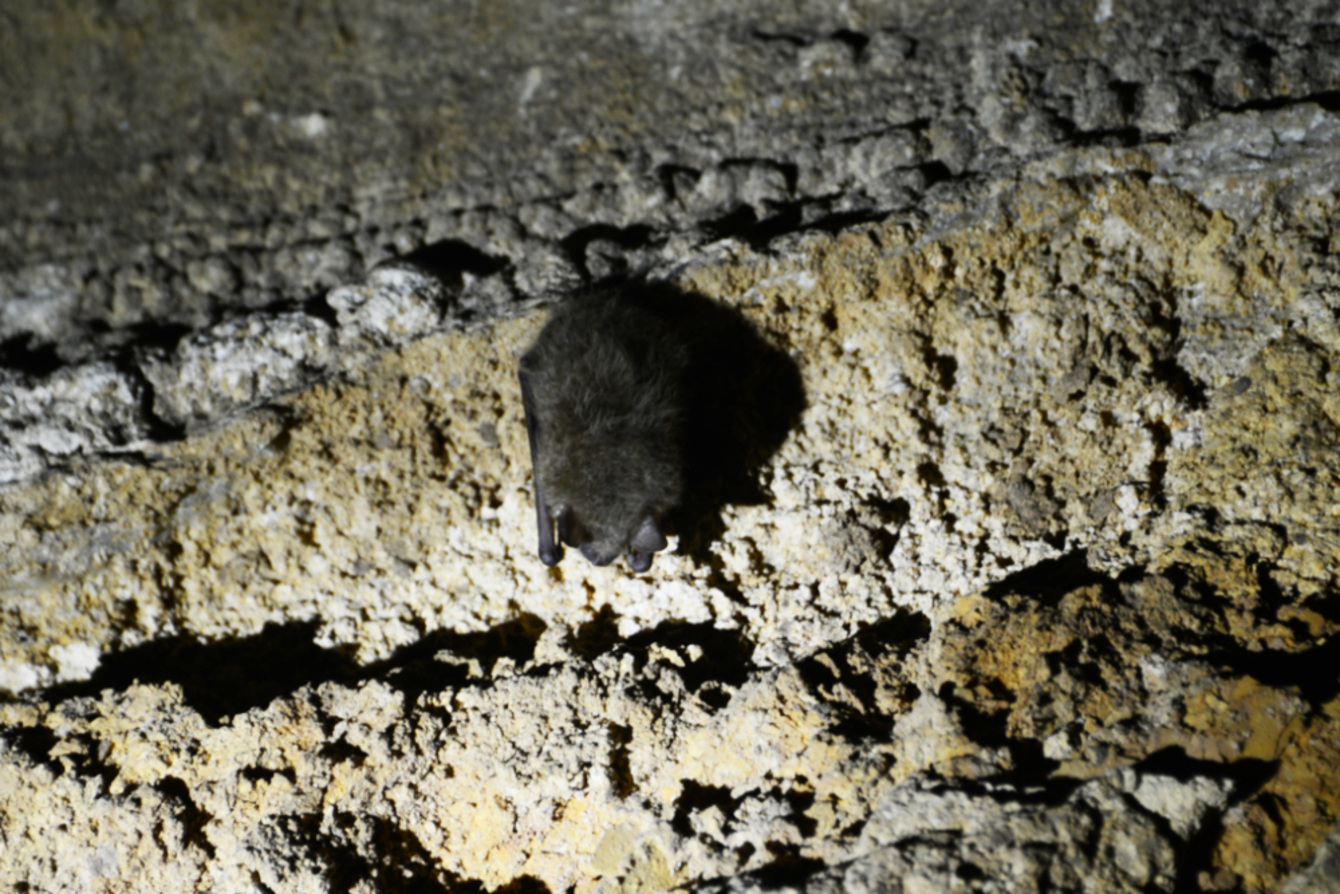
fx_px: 11168
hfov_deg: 6.9
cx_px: 670
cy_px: 447
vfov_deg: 4.6
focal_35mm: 300
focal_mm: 300
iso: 320
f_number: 5.6
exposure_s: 1/100
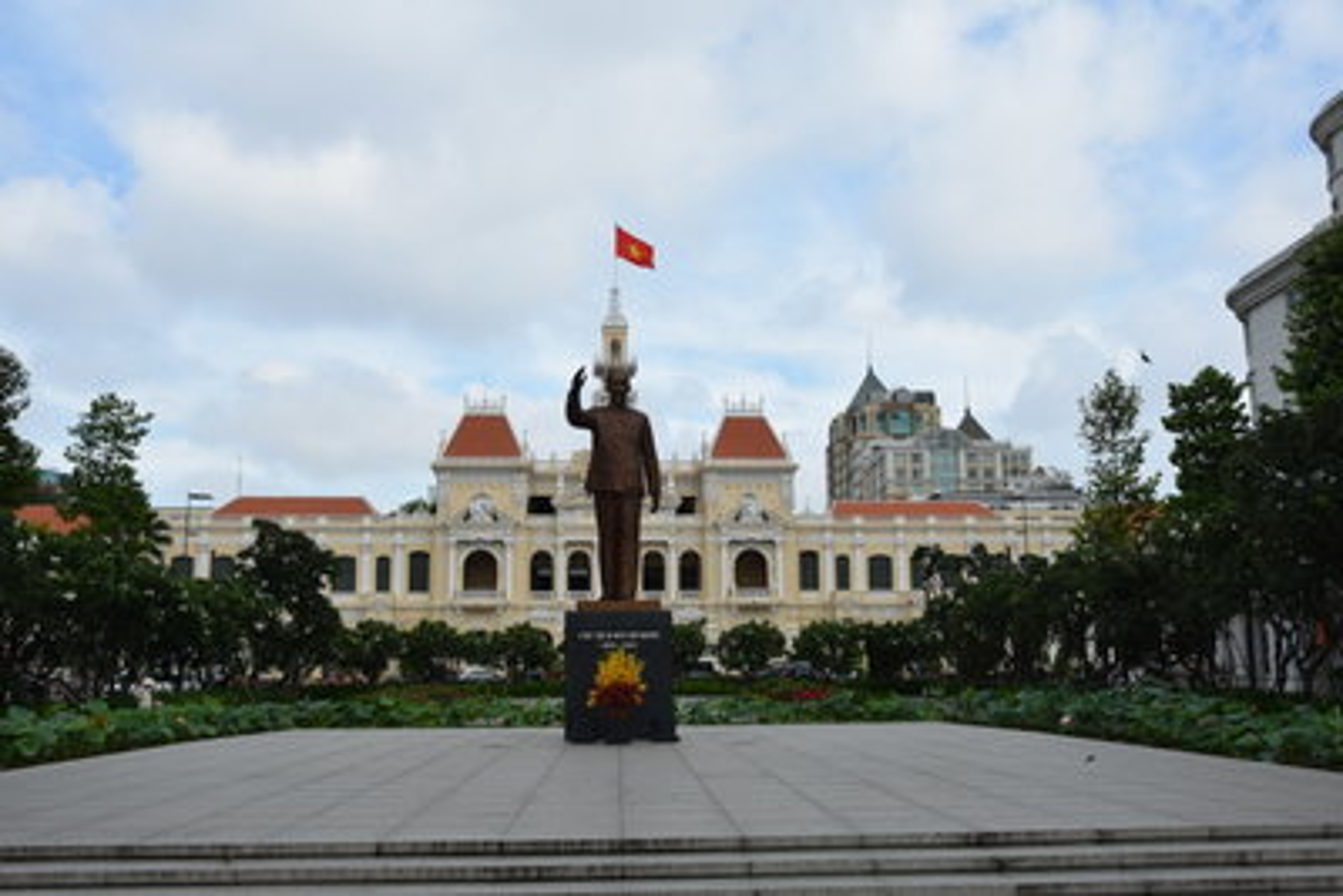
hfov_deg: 53.1
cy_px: 448
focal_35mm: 36
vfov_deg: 36.9
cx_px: 672
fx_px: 1343
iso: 200
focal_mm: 24
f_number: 9
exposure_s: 1/320
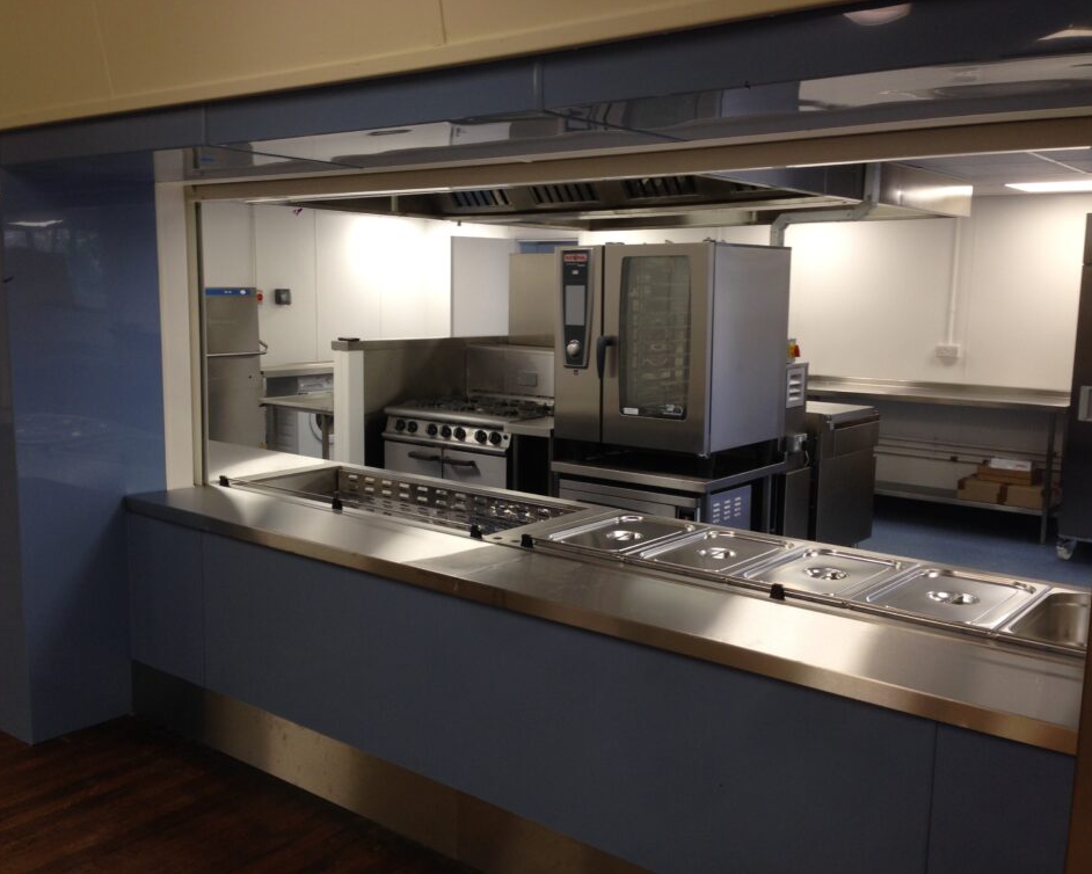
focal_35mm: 35
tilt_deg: -7.7
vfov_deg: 42.2
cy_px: 442
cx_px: 508
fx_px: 1131
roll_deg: +0.0
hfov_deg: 51.5
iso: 50
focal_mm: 4.12
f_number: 2.4
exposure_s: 1/40
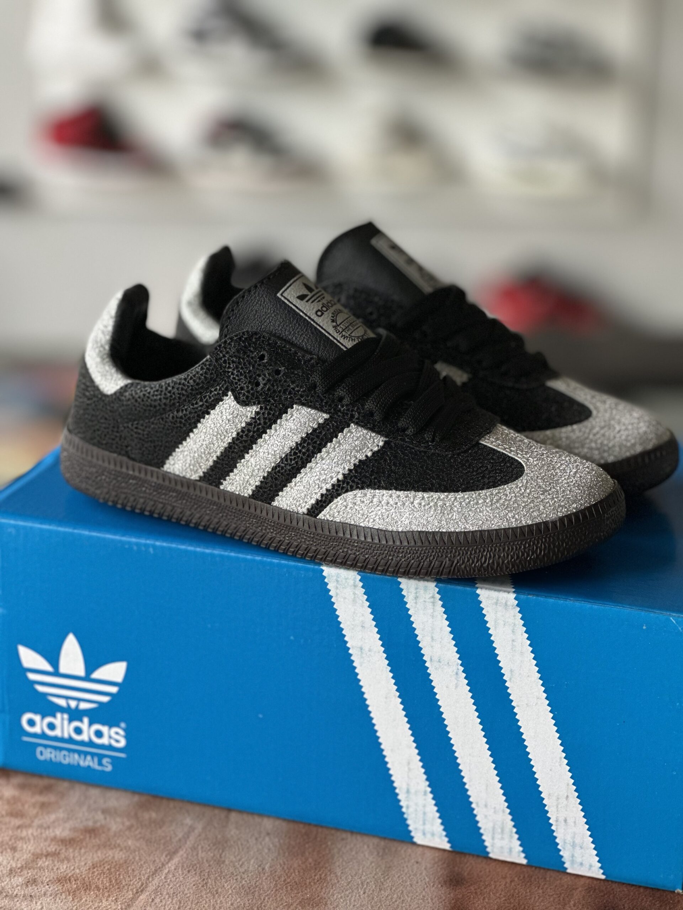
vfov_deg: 25.3
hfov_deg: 19.1
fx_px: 2026
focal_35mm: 77
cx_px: 342
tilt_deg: -19.0
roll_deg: -1.9
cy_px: 455
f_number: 2.8
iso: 125
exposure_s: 1/121
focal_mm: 9
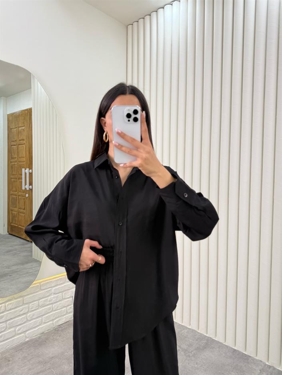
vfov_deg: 71.6
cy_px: 188
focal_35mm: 24
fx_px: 261
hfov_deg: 56.8
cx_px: 141
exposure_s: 1/270
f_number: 1.78
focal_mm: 6.76
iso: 80
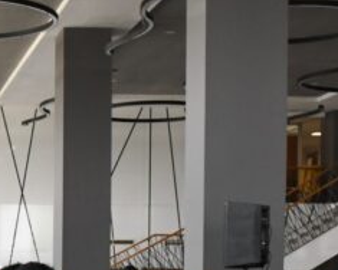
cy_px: 378
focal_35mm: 115
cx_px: -132
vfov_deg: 12.8
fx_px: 1150
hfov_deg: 15.7
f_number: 5.6
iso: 1600
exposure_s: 1/160
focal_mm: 20
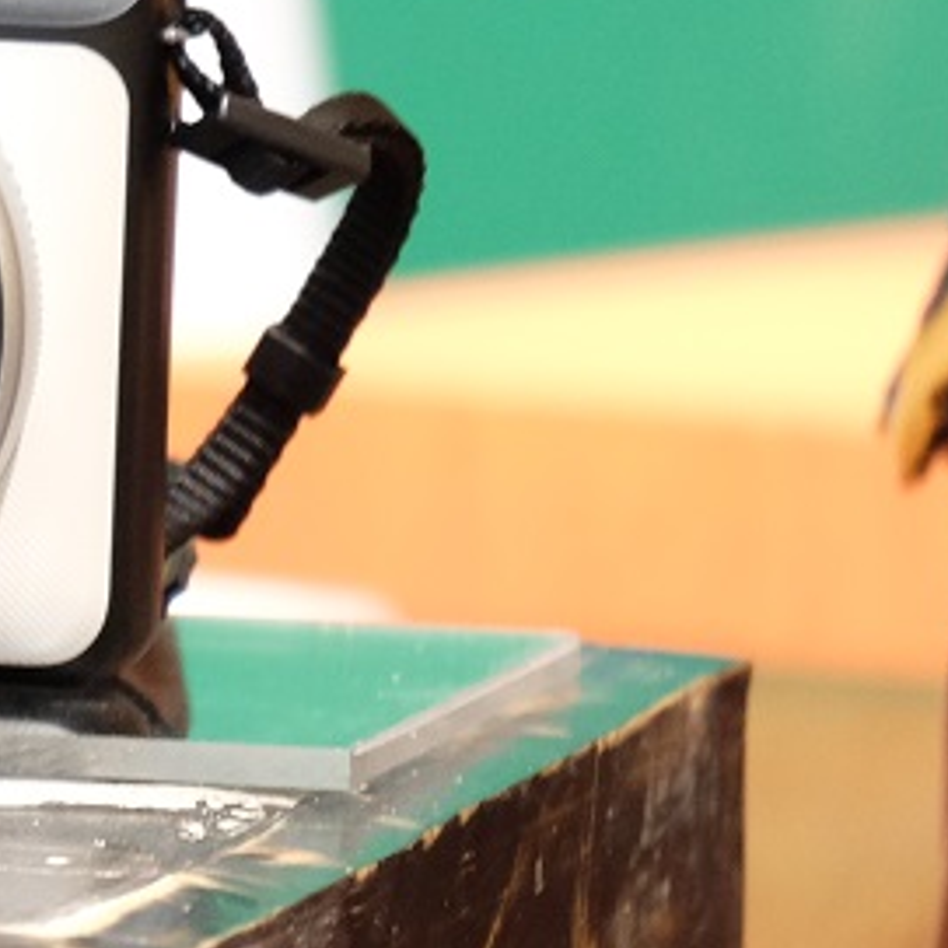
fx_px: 34919
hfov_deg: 1.6
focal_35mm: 1127
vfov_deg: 1.6
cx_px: -1014
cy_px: 171
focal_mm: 200
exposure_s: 1/60
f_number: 4.8
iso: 1600
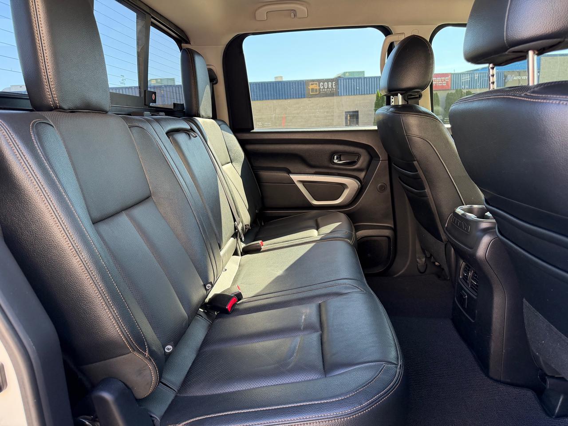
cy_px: 213
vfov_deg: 56.8
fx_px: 394
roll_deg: +4.0
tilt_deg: -11.5
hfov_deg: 71.6
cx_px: 284
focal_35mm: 24
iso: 200
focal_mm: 6.76
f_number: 1.78
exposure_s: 1/217
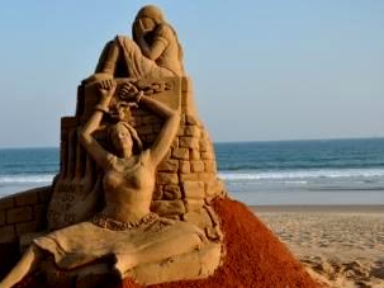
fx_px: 710
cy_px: 188
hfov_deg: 30.0
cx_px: 117
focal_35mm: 64
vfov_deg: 22.8
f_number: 8
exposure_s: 1/250
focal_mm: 30
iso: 200
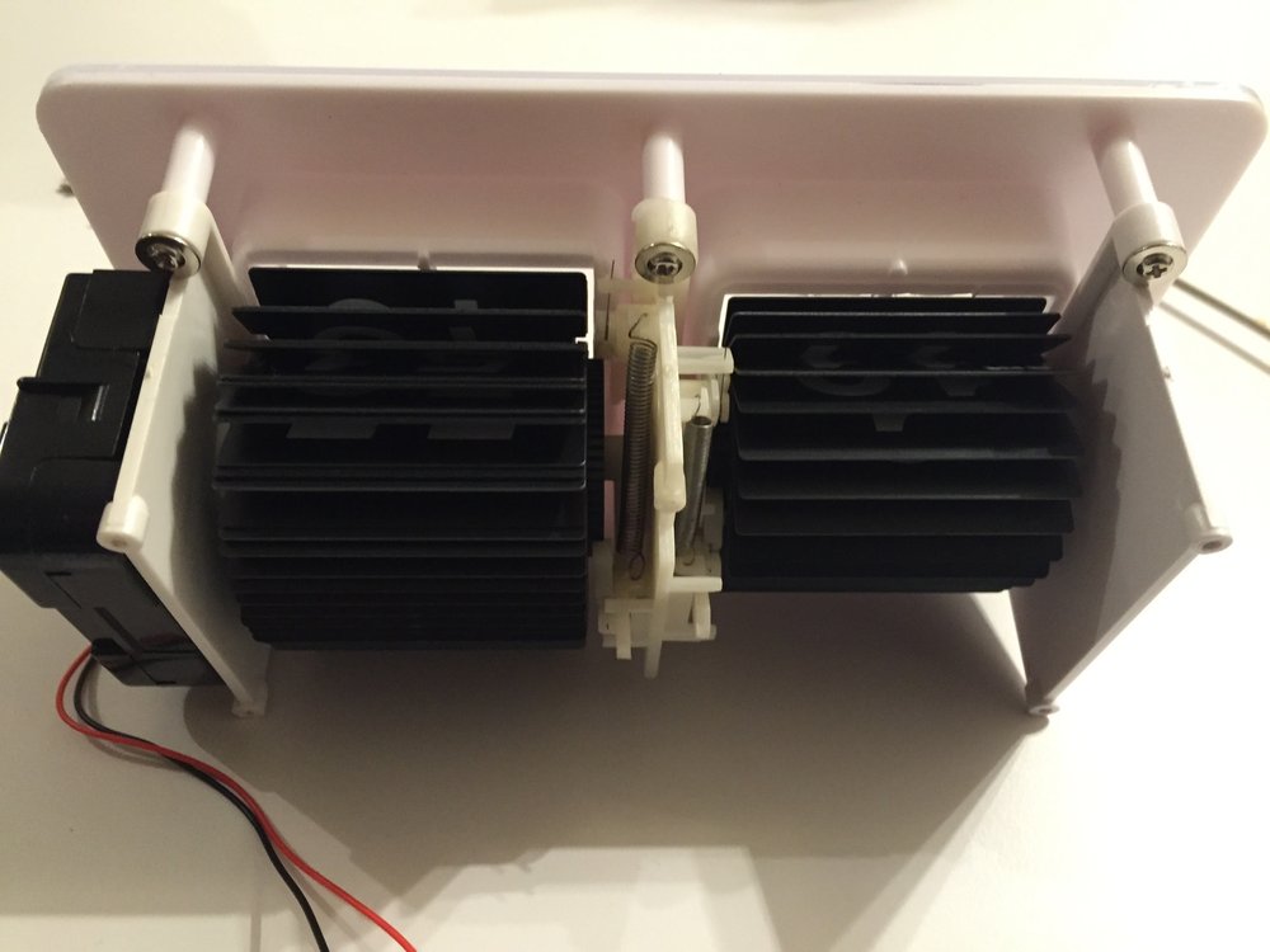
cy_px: 476
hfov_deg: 61.7
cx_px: 635
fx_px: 1064
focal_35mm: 29
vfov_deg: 48.2
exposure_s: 1/20
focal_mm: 4.15
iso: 250
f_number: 2.2
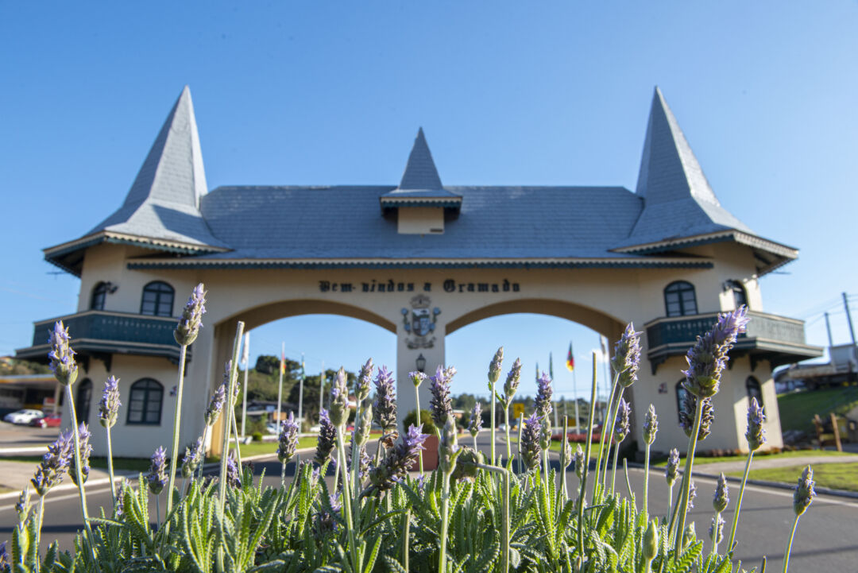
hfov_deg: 73.7
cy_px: 286
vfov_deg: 53.2
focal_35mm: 24
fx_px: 572
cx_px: 429
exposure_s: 1/200
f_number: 14
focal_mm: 24
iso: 640
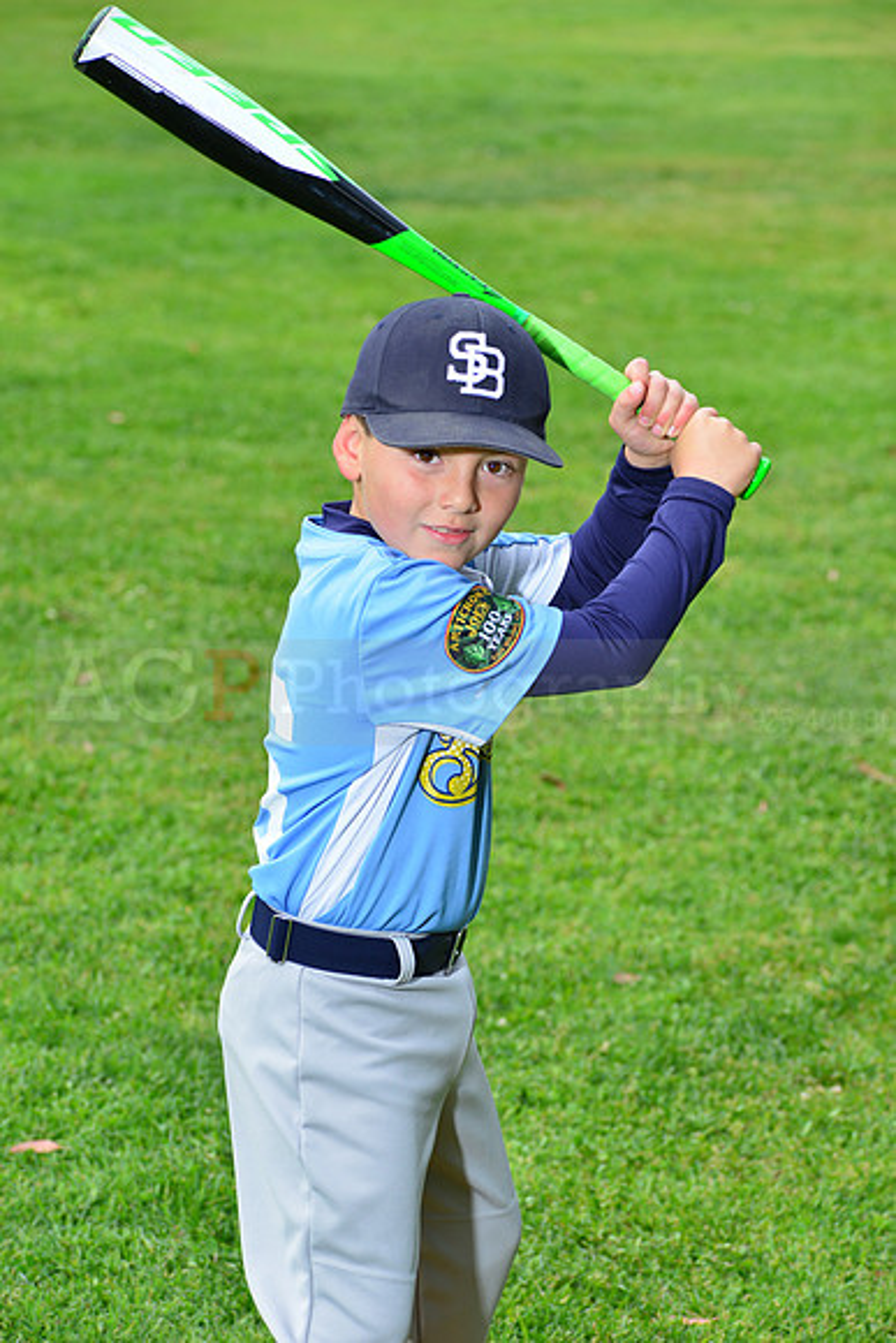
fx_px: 5037
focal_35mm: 135
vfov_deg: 15.2
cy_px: 672
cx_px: 448
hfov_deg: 10.2
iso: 250
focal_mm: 135
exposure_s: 1/200
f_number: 10
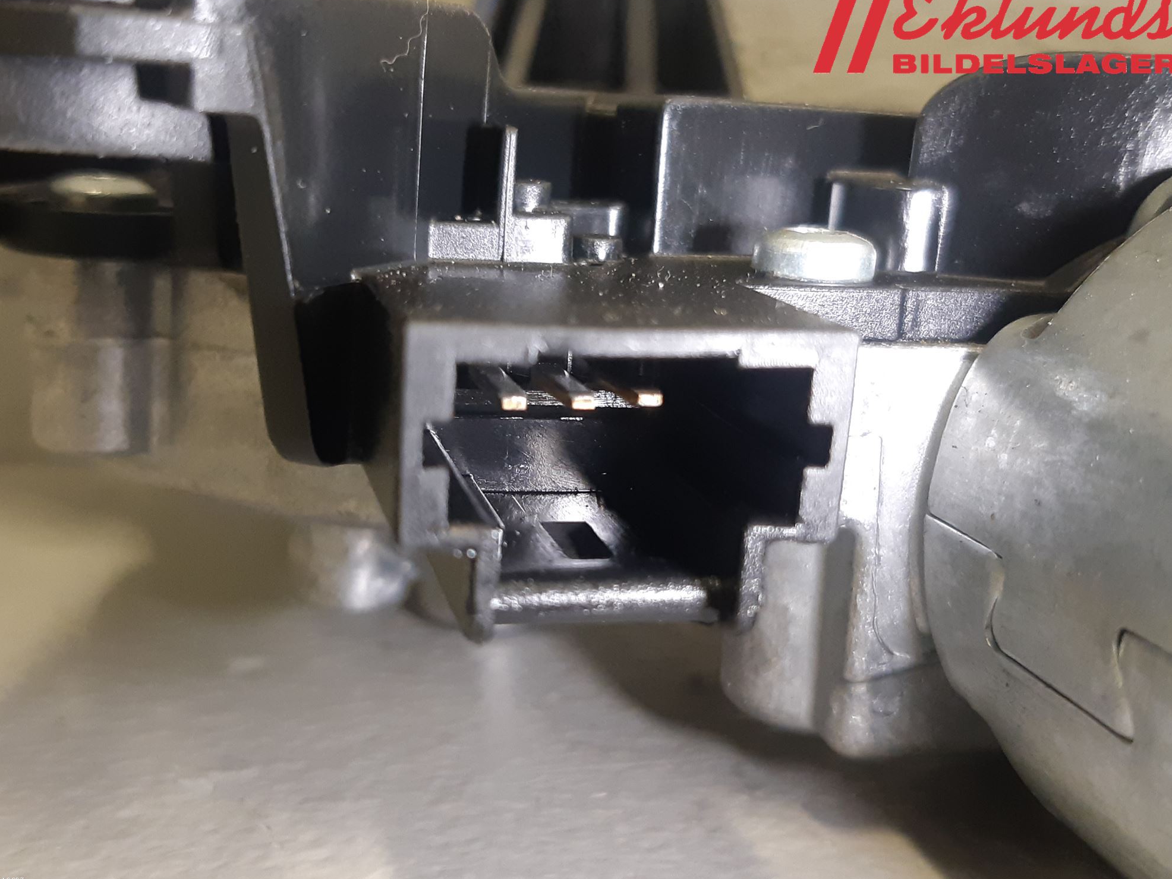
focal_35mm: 27
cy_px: 429
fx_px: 914
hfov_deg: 65.3
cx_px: 569
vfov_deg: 51.3
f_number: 1.7
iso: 200
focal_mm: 3.93
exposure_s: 1/50
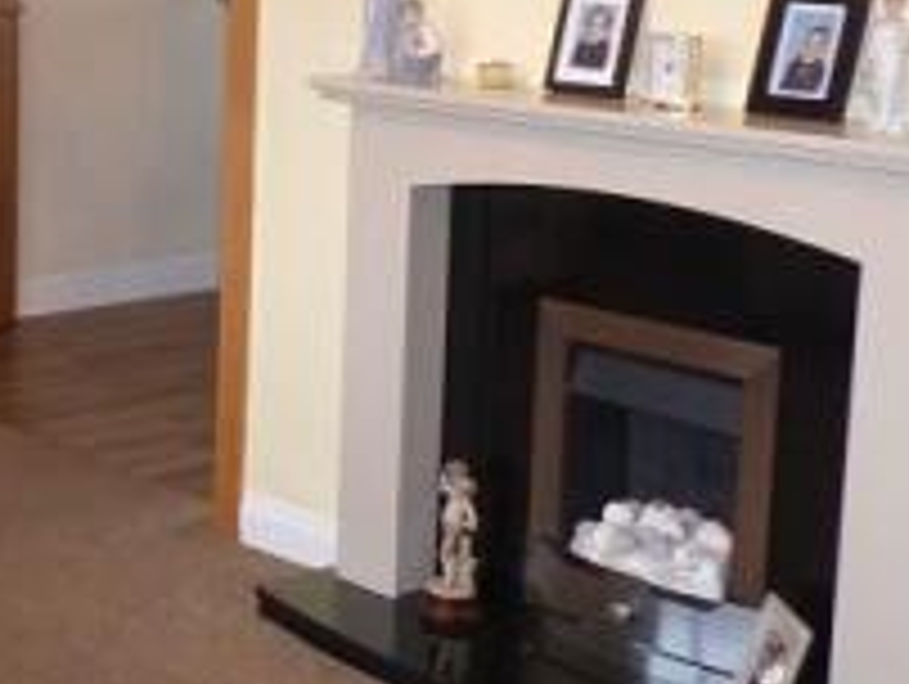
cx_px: -178
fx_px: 1893
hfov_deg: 24.5
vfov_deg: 20.3
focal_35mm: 72
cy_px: 178
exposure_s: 1/40
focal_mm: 4.5
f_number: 2.8
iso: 400
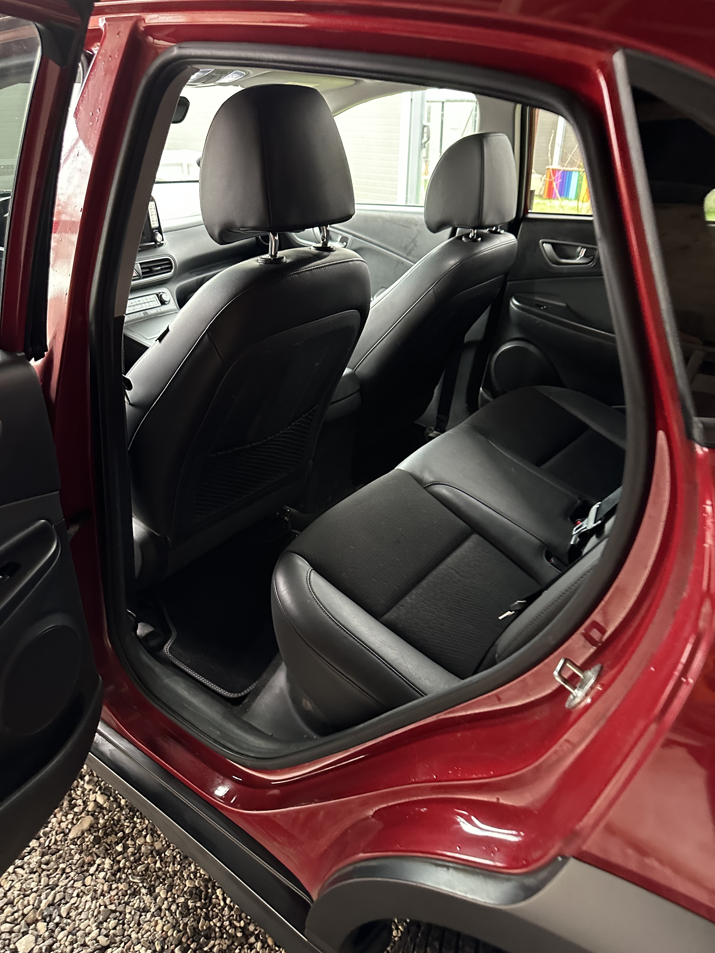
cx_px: 358
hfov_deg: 56.8
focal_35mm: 24
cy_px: 476
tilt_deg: -30.2
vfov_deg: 71.6
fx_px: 661
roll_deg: -1.4
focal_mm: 6.86
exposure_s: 1/33
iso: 1000
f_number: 1.78
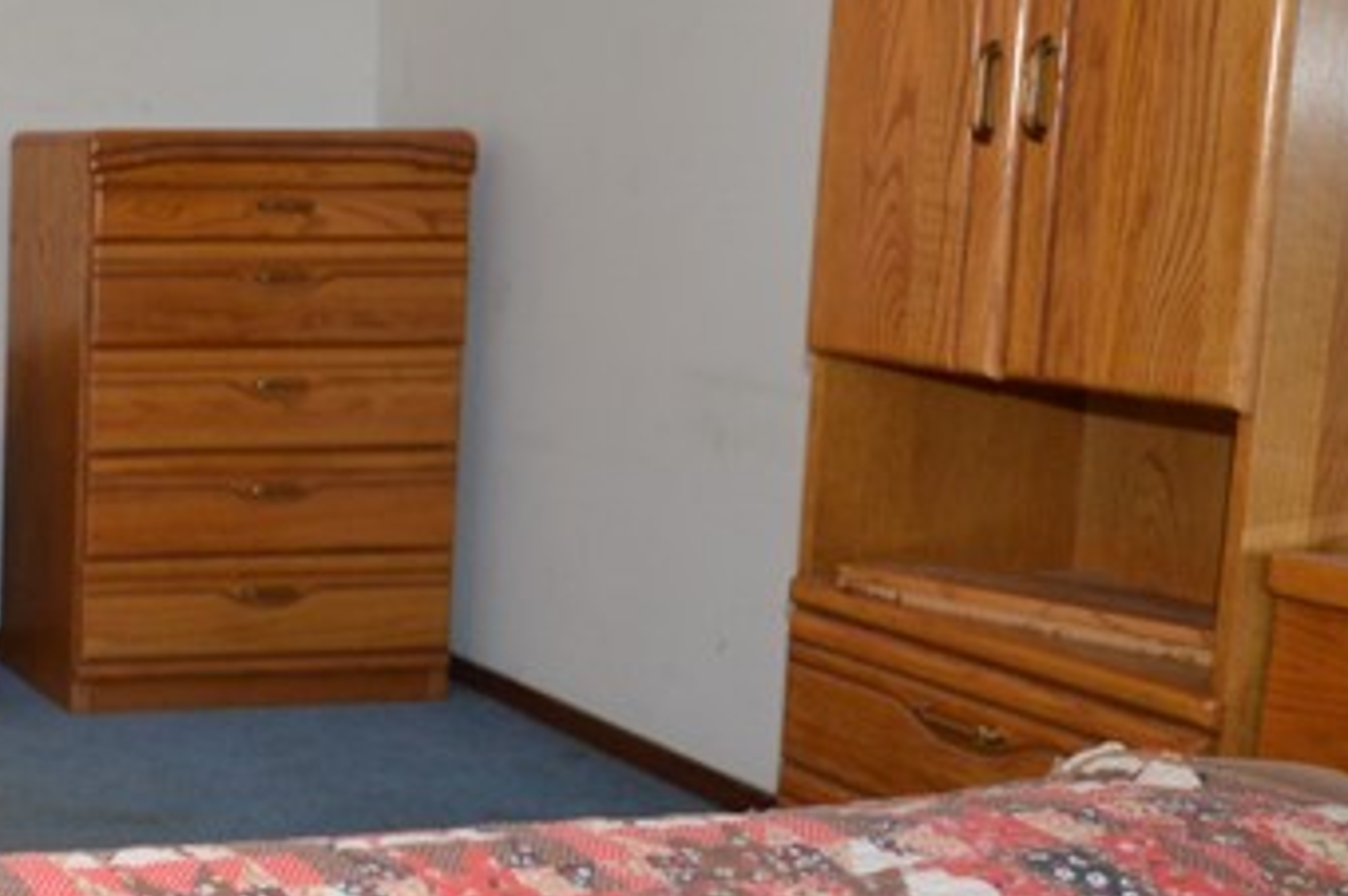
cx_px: -442
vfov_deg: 27.9
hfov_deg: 31.1
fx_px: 1796
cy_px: 317
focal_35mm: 48
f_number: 3.5
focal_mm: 10
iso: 400
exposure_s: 1/60
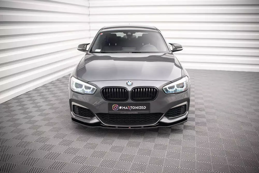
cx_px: 129
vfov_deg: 37.4
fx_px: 255
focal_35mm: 35
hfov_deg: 53.8
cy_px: 87
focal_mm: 35
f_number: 2.5
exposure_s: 1/125
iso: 1250
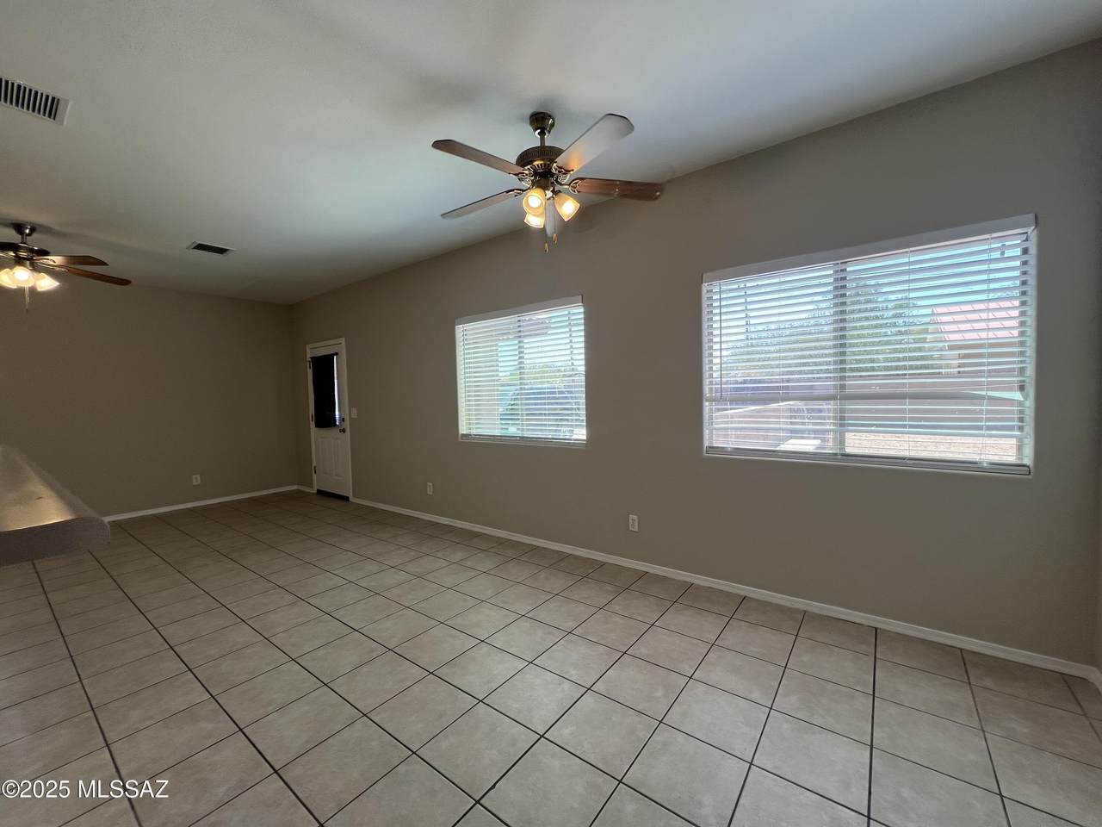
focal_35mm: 13
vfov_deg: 89.9
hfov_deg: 106.2
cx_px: 551
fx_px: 414
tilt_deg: -3.6
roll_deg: +2.4
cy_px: 414
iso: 32
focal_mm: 1.57
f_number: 1.8
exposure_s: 1/142
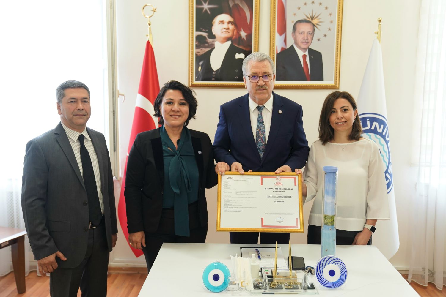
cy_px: 148
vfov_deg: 35.9
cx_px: 223
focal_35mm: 37
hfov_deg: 51.9
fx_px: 458
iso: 1600
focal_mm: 37
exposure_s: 1/161
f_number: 3.2
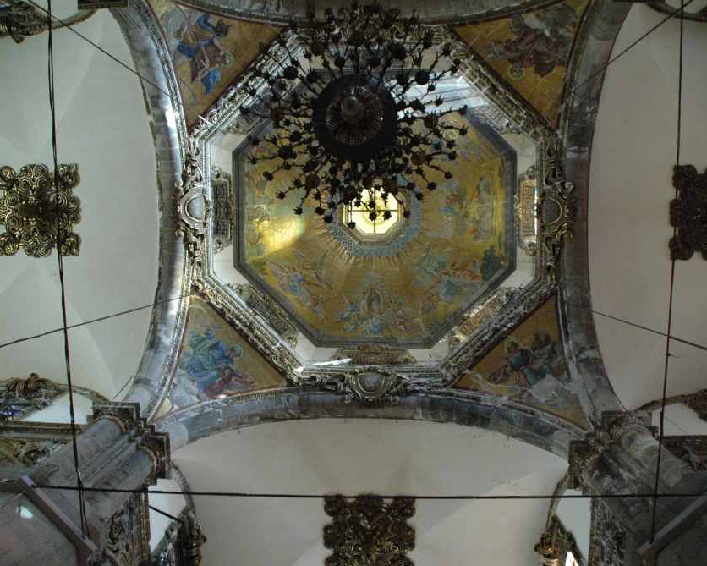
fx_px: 649
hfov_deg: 57.2
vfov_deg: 47.1
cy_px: 286
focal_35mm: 31
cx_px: 344
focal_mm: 18
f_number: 3.5
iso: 1600
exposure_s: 1/50
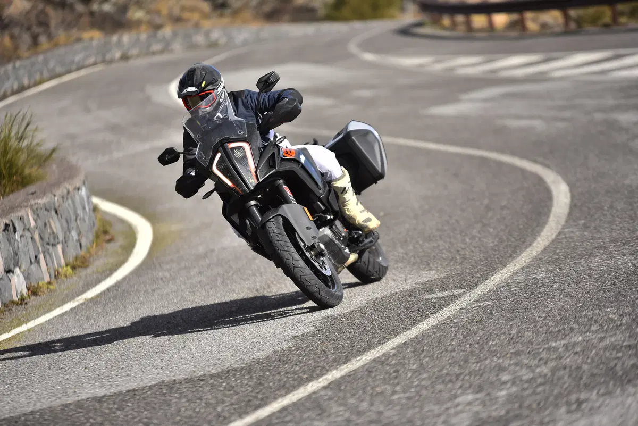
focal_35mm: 200
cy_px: 213
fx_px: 3546
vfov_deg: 6.9
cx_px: 319
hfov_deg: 10.3
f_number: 2.8
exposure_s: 1/3200
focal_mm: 200
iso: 200
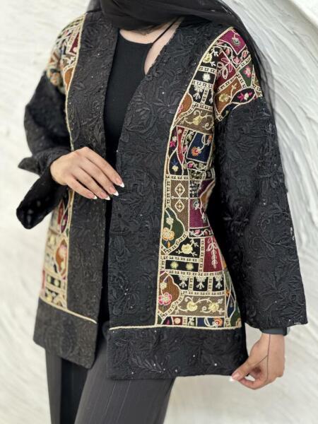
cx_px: 159
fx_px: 943
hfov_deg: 19.1
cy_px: 212
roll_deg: +0.2
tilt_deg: -14.2
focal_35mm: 77
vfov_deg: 25.3
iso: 160
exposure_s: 1/33
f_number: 2.8
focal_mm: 9
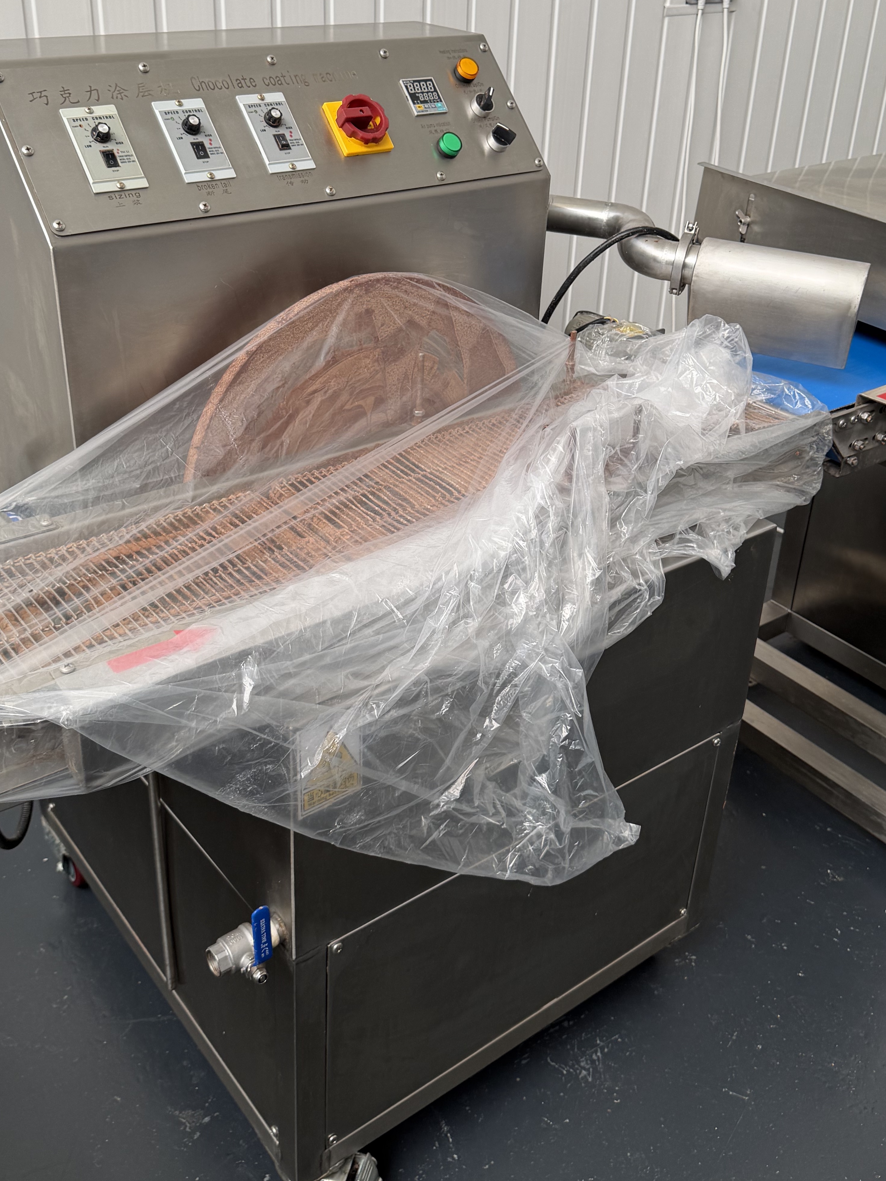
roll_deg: -1.1
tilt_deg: -27.2
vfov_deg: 52.4
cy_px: 505
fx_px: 1194
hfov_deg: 40.7
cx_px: 449
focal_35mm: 35
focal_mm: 6.76
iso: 50
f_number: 1.78
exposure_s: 1/123
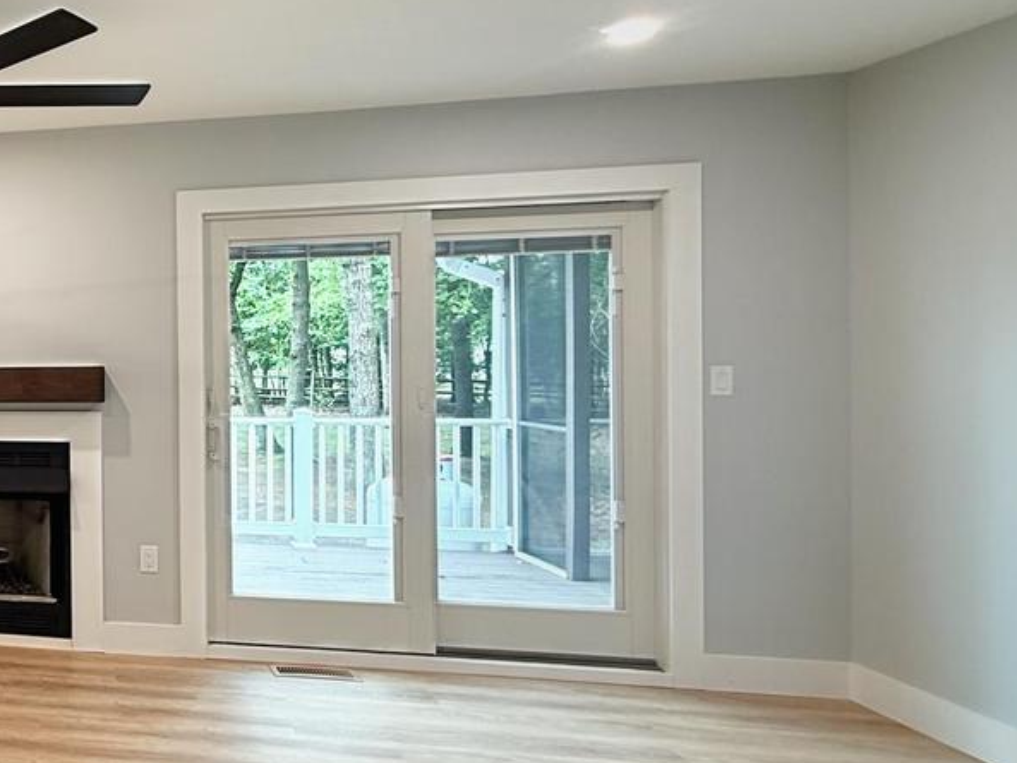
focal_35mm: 34
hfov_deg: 39.4
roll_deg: +0.5
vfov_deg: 41.8
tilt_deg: +0.0
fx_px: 999
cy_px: 367
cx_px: -197
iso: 80
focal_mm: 2.22
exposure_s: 1/40
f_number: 2.2
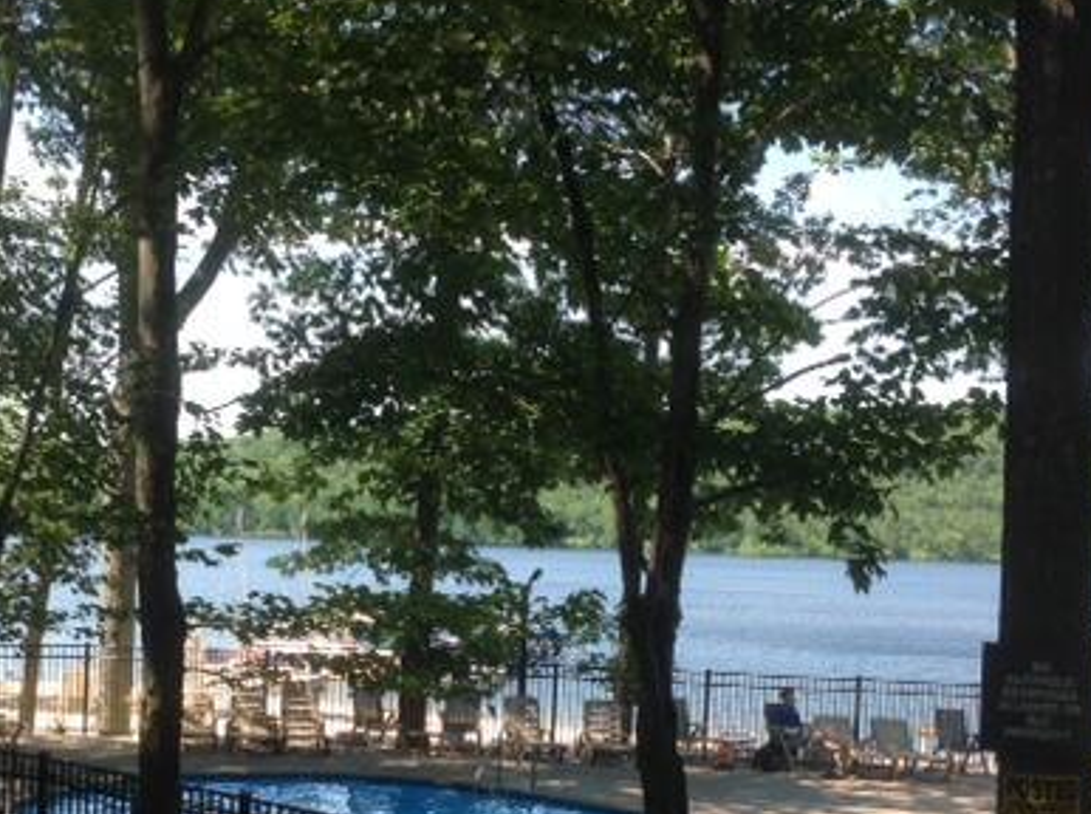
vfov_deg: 24.8
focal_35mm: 58
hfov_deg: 33.0
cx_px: 356
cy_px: 636
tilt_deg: -2.5
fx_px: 1825
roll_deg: -0.4
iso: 50
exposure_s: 1/438
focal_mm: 4.28
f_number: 2.4
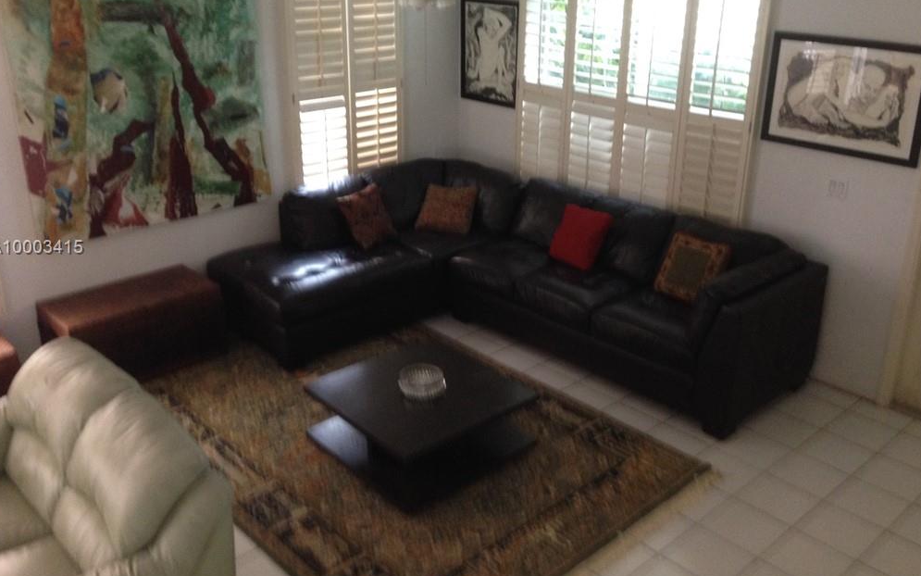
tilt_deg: -23.6
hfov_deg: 54.0
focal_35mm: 36
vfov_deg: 35.3
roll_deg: +0.7
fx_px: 904
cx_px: 461
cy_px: 248
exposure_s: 1/20
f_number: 2.4
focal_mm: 4.12
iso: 250
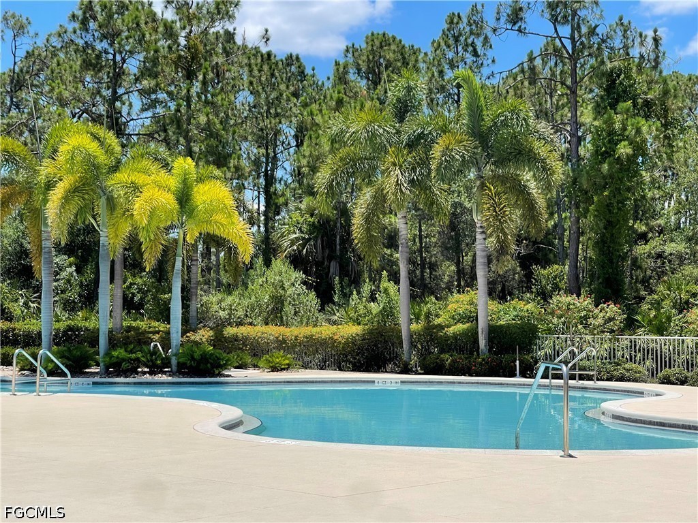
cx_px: 349
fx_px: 1291
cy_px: 262
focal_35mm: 64
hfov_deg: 30.3
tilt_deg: +3.1
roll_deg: -0.5
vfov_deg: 22.9
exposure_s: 1/1488
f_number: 2.2
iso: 20
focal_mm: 7.5
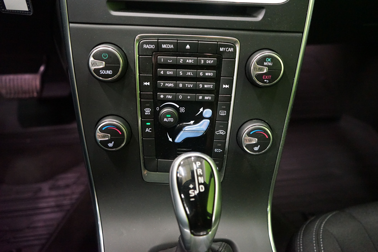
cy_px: 126
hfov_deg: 65.5
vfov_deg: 46.4
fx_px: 294
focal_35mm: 28
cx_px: 189
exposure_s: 1/15
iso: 6400
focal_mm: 28
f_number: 3.5
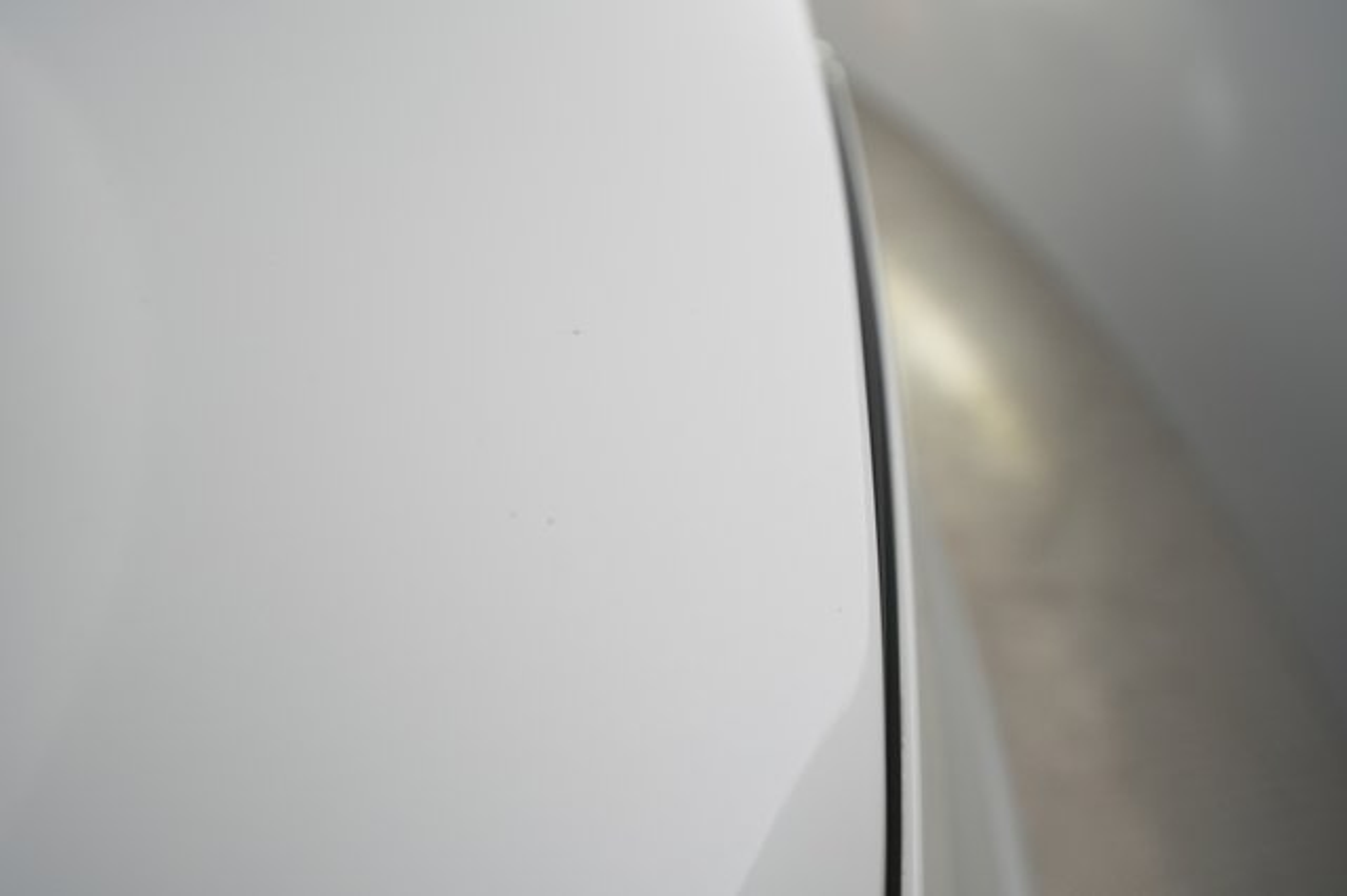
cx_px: 674
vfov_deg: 46.4
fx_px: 1047
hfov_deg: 65.5
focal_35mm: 28
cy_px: 448
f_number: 4.5
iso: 1000
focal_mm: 28
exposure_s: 1/100
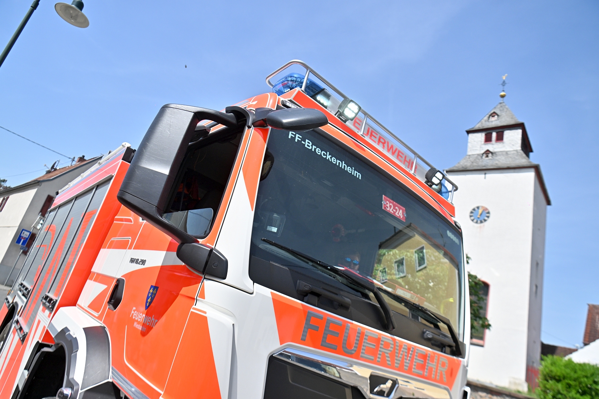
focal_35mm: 24
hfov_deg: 73.8
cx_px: 300
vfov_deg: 53.1
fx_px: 399
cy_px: 200
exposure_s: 1/4000
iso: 320
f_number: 6.3
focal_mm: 24
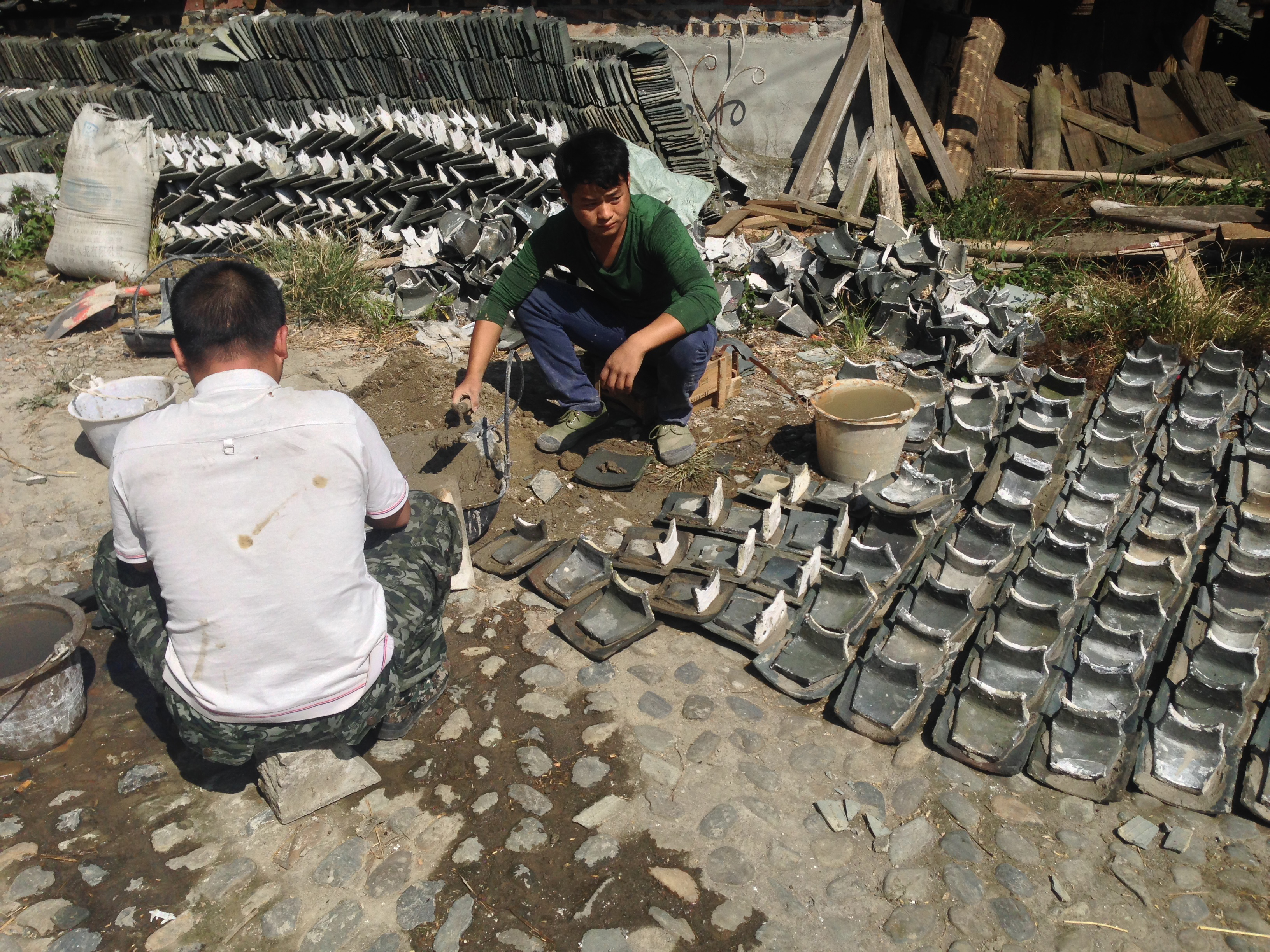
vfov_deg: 42.9
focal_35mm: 33
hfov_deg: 55.4
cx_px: 635
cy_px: 476
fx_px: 1211
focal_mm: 4.12
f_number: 2.4
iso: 50
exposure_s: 1/3012
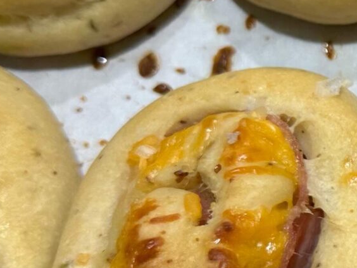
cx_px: 588
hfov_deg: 16.0
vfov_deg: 13.6
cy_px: 127
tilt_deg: -67.0
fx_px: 1124
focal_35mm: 109
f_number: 1.78
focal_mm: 6.86
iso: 64
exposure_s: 1/242
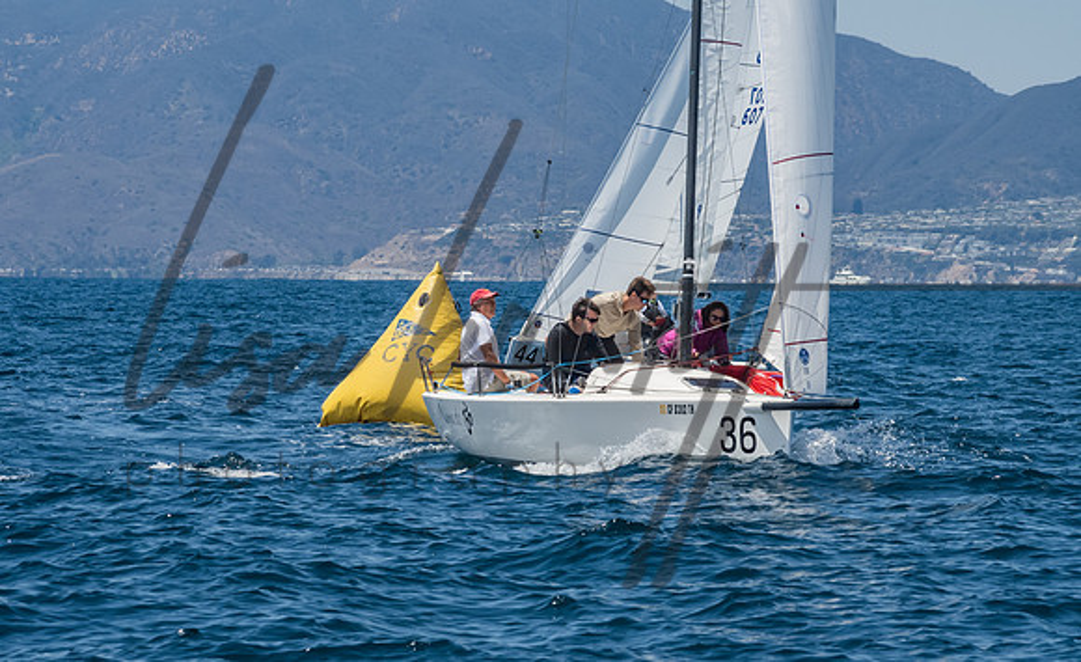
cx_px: 472
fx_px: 7613
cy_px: 406
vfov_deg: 5.0
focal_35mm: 260
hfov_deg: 8.1
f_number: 14
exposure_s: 1/800
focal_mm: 150
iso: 640
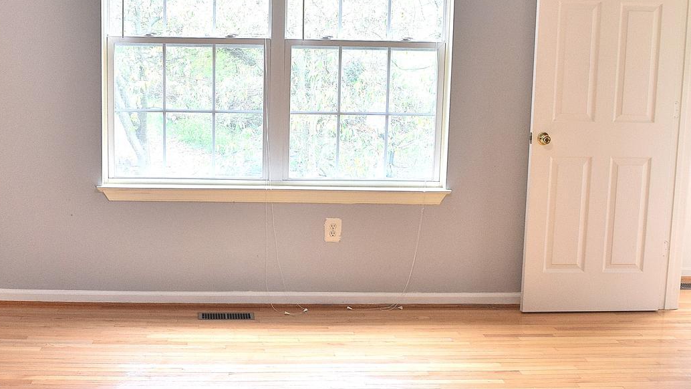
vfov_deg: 21.5
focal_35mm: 56
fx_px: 1026
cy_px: 216
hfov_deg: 37.1
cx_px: 279
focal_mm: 18
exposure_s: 1/60
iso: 400
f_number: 4
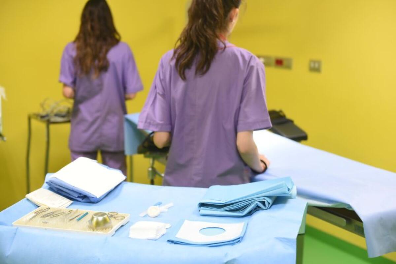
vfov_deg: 24.2
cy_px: 132
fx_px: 616
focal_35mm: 56
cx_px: 198
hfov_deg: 35.6
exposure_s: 1/160
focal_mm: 56
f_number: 3.2
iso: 2000
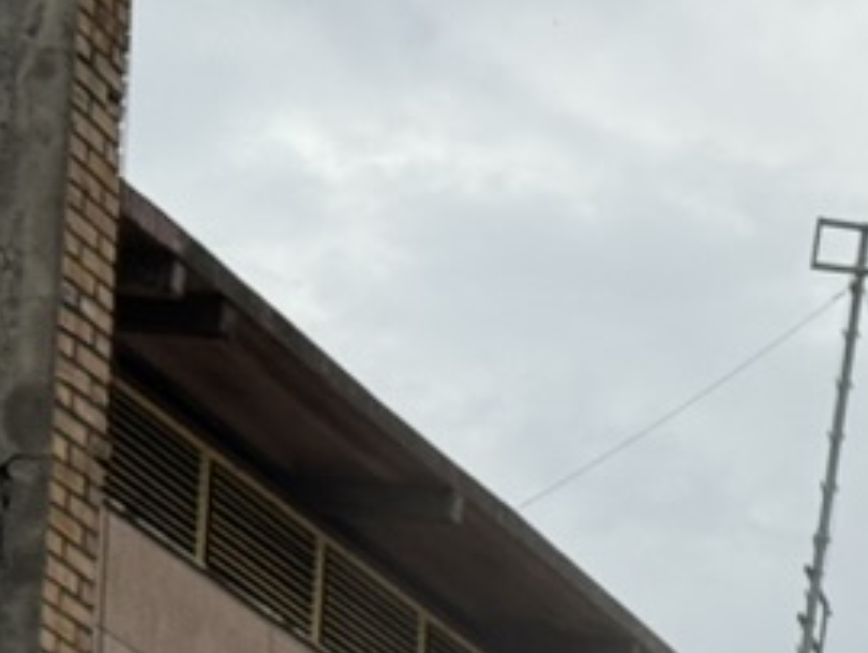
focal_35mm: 182
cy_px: 1222
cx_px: 1633
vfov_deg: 7.9
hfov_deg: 10.2
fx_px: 4568
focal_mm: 6.76
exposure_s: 1/4608
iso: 64
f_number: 1.78
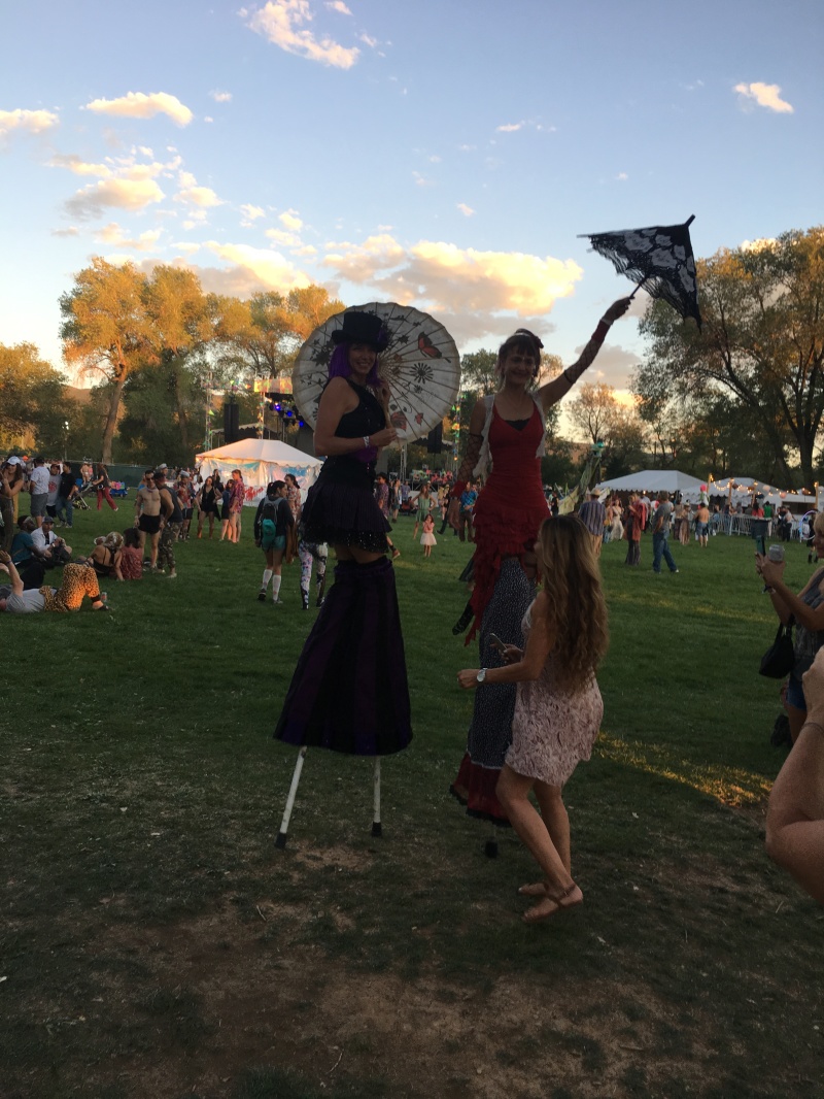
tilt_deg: -6.5
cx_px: 412
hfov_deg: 48.2
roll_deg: +0.4
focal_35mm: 29
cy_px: 550
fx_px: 920
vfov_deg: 61.6
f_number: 2.2
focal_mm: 4.15
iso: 32
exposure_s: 1/120
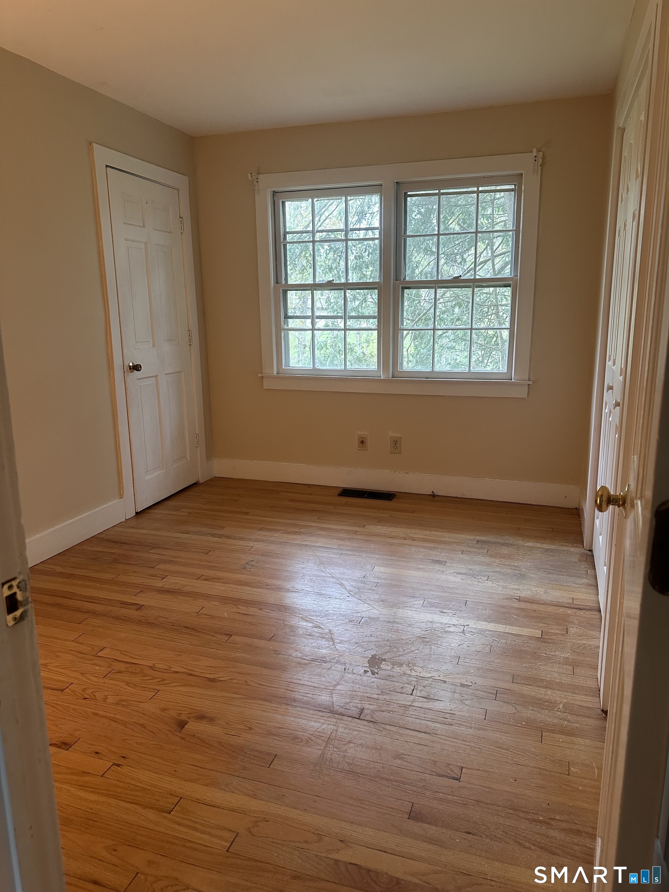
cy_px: 446
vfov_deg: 71.6
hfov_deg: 56.8
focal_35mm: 24
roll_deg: -0.1
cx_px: 334
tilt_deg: -10.0
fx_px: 618
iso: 250
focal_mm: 6.86
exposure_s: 1/60
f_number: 1.78
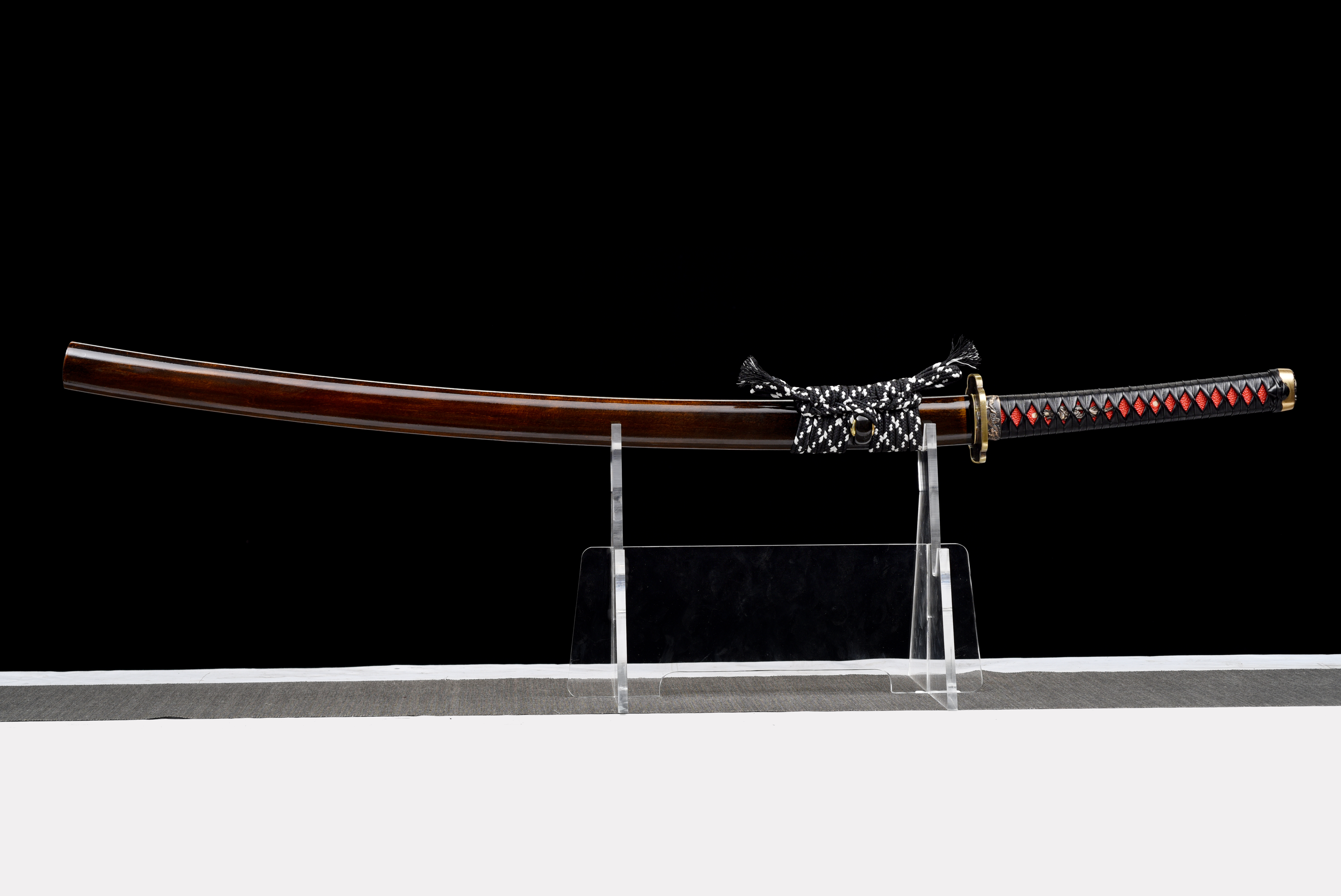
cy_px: 448
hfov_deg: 33.4
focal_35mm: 60
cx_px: 670
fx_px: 2236
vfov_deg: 22.6
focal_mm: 60
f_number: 7.1
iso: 100
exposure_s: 1/160
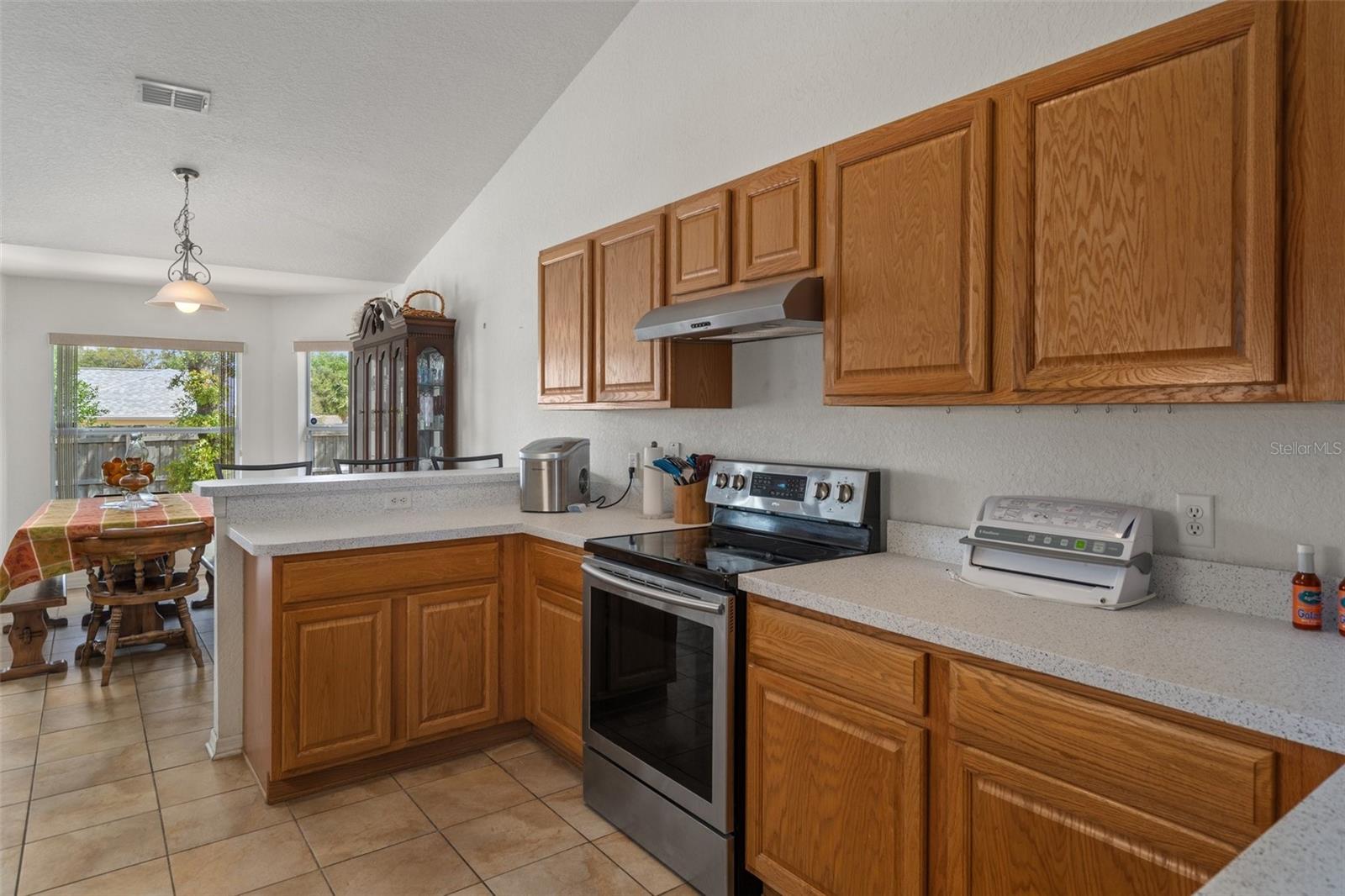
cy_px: 448
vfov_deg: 61.9
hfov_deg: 84.0
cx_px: 672
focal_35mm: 20
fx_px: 747
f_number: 8
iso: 320
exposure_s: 1/3
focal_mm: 20
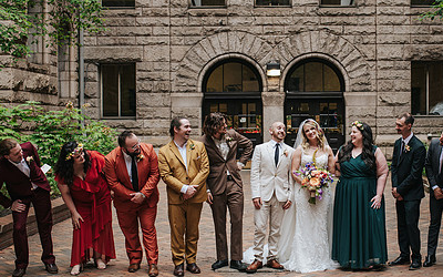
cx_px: 286
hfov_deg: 34.9
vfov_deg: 22.4
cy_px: 146
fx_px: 700
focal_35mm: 58
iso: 640
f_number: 3.2
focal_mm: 35
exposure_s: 1/400
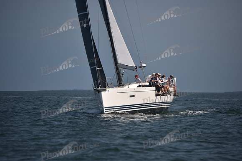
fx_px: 1345
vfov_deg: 6.9
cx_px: 121
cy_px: 80
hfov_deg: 10.3
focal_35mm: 200
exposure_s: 1/2500
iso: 250
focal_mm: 200
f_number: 3.5
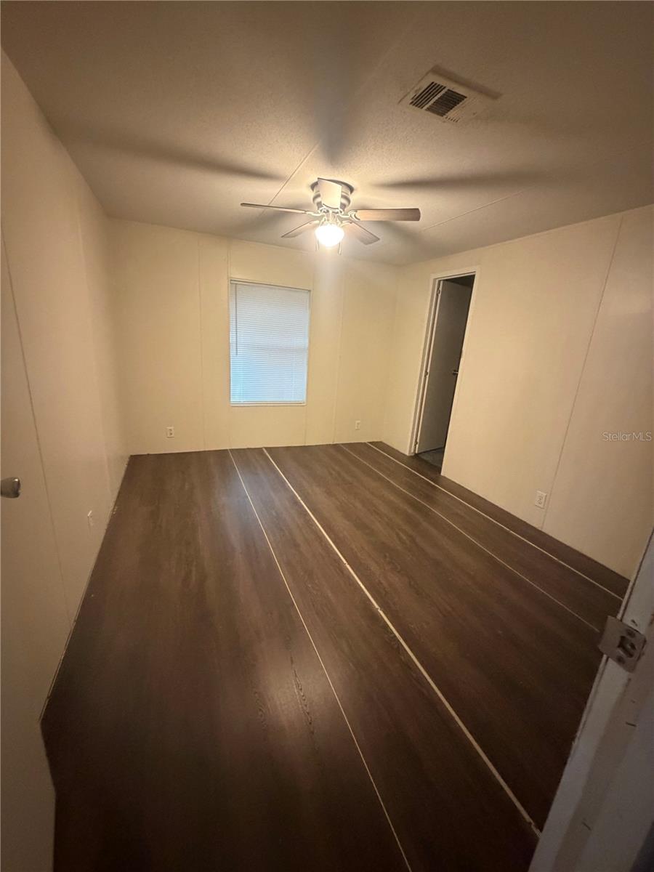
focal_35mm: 14
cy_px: 436
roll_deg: -4.5
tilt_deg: -15.7
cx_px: 327
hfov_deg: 85.7
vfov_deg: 102.1
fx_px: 353
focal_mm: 2.22
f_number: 2.2
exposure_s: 1/40
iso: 1000
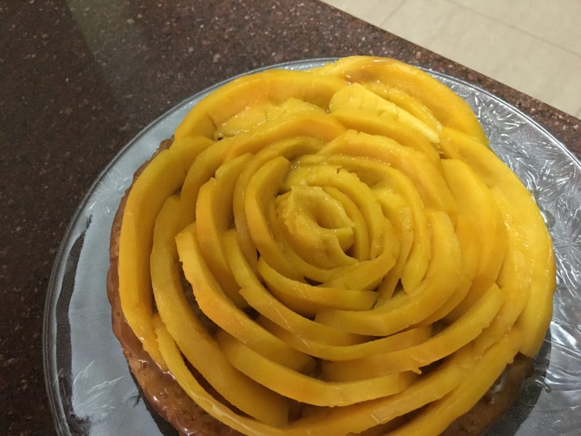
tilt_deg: -61.2
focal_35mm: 29
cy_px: 218
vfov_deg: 48.2
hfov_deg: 61.7
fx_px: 487
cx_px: 290
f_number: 2.2
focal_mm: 4.15
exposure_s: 1/17
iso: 320
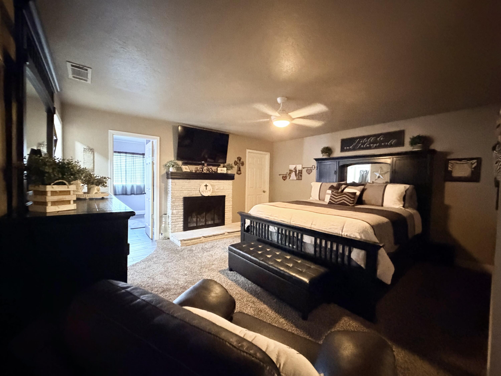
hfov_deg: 102.1
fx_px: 203
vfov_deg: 85.7
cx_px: 250
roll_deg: -1.2
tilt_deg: -1.8
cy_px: 188
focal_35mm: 14
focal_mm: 2.22
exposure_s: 1/30
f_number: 2.2
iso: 1250
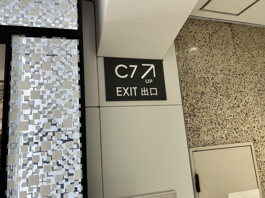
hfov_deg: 67.3
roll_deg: +5.8
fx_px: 199
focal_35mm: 26
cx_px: 132
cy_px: 99
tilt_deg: +13.1
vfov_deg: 53.1
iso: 40
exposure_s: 1/206
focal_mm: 5.7
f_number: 1.5
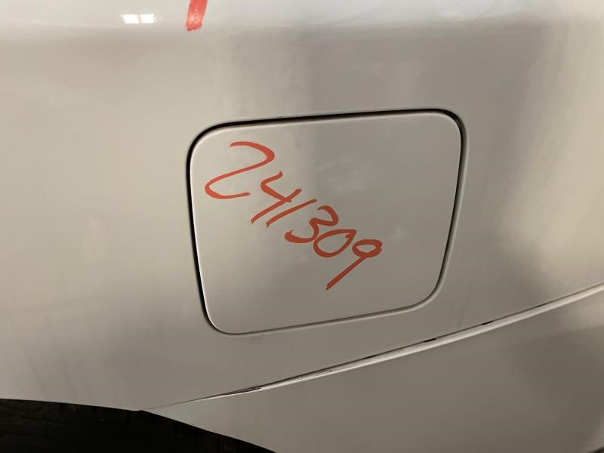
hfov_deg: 67.3
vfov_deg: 53.1
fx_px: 454
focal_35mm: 26
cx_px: 302
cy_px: 226
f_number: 1.8
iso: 200
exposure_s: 1/60
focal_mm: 4.25
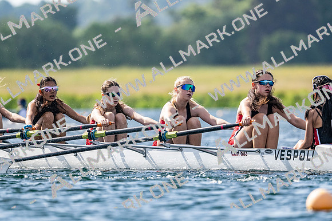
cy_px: 110
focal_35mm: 600
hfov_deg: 3.4
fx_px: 5530
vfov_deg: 2.3
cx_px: 166
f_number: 4.5
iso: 250
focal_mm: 400
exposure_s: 1/2500
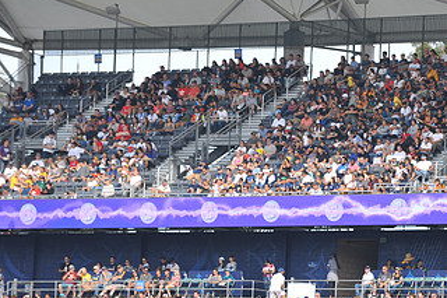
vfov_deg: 4.3
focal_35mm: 317
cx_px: 377
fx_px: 3934
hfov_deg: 6.5
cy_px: 239
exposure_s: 1/1250
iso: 500
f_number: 5
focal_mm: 175
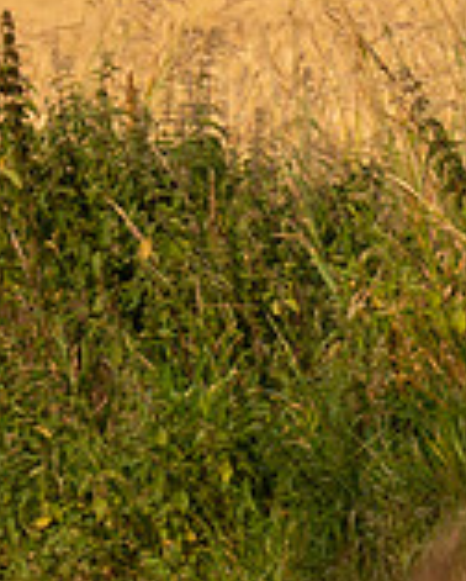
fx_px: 13387
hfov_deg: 2.0
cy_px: 114
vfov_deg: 2.5
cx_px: -575
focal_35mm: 778
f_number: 4.5
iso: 160
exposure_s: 1/800
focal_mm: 108
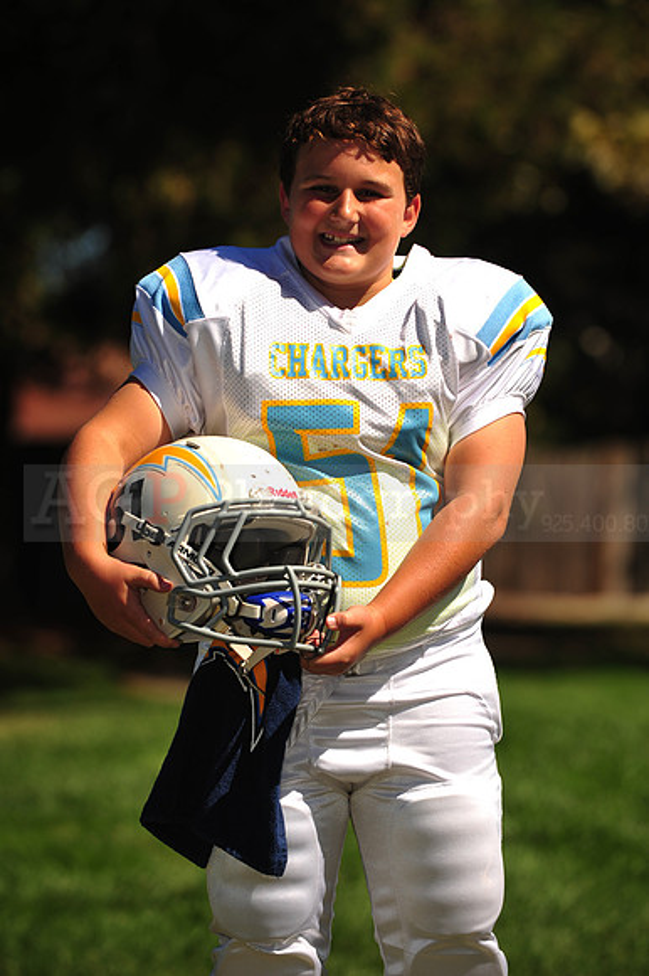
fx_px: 5414
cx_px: 324
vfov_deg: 10.3
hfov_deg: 6.9
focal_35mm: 200
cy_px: 488
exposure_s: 1/1250
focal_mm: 200
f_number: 5
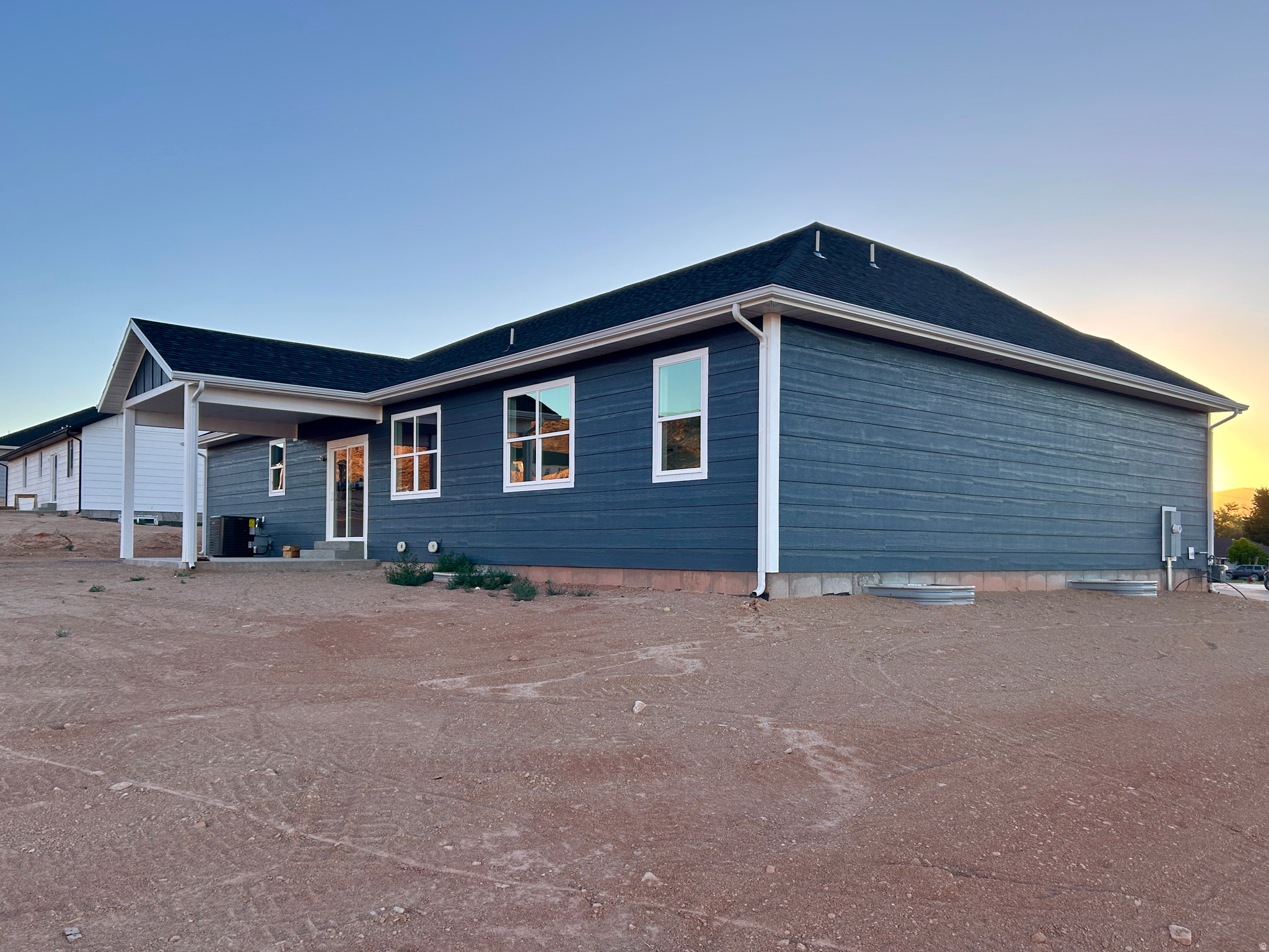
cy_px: 476
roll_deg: +0.4
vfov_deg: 53.1
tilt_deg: +3.9
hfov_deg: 67.3
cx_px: 634
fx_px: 953
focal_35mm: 26
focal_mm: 5.7
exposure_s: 1/866
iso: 50
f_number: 1.5
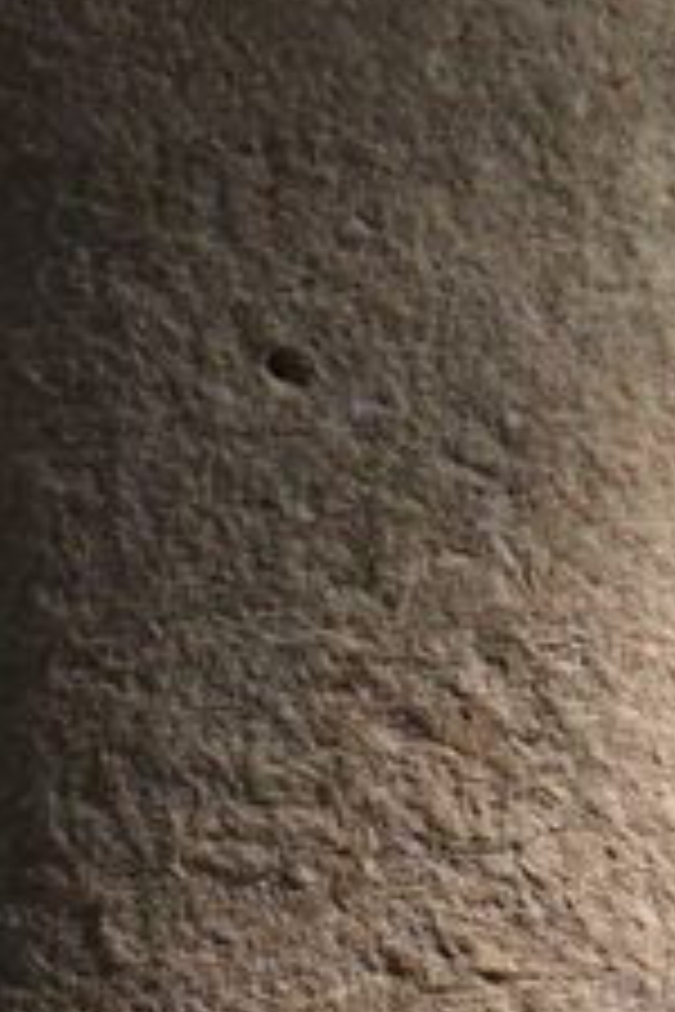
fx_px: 9646
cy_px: 873
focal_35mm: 343
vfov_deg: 6.0
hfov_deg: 4.0
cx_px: 405
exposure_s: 1/200
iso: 5000
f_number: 7.1
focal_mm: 78
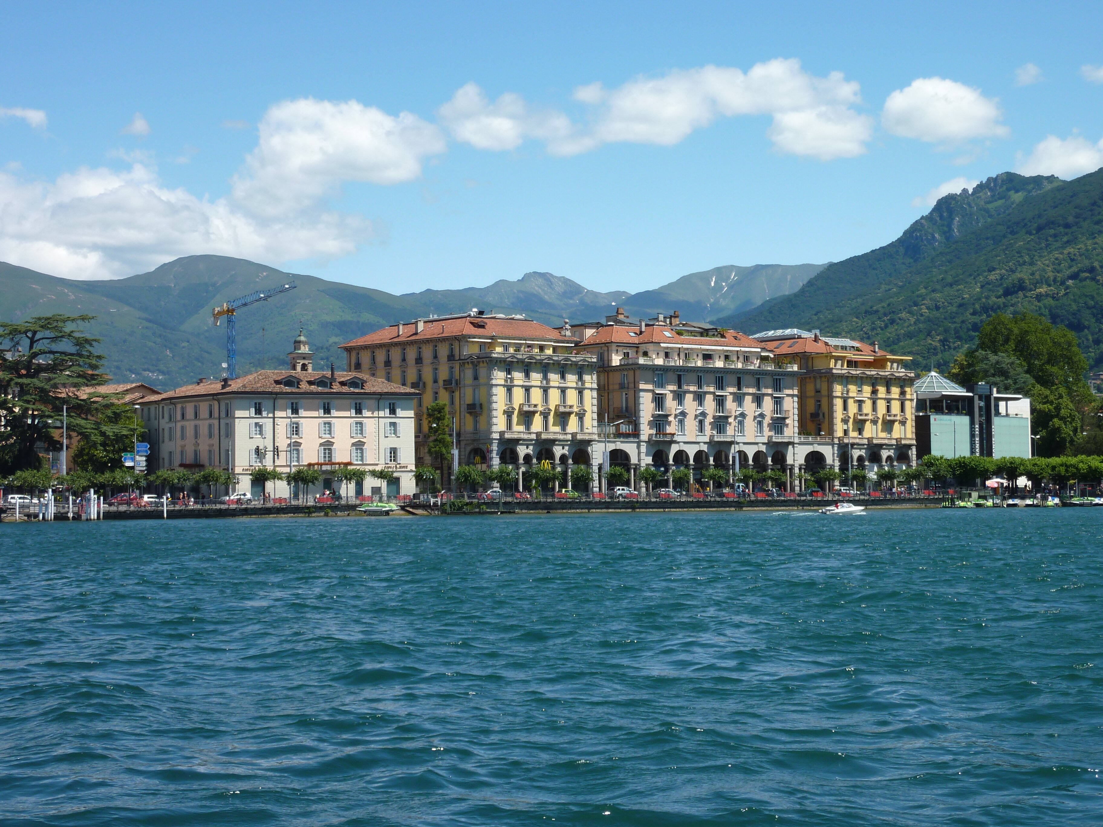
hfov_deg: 30.7
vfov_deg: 23.3
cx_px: 552
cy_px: 414
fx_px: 2007
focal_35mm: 63
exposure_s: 1/500
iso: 80
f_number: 5
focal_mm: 10.3
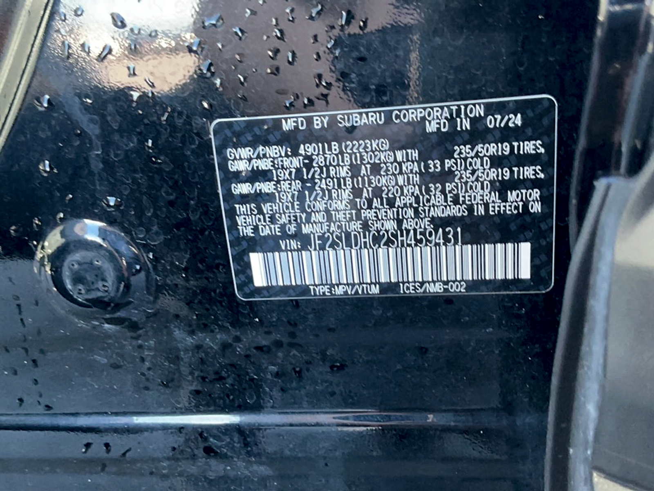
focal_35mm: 30
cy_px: 246
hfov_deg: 60.0
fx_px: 567
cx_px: 327
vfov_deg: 46.8
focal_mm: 3
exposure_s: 1/60
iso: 200
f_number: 1.8
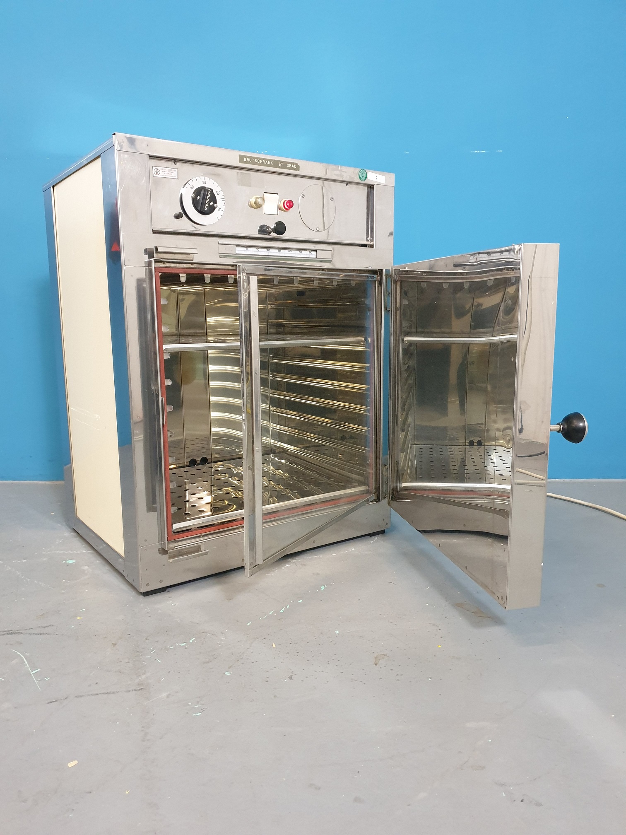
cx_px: 313
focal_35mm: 26
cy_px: 418
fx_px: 627
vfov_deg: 67.3
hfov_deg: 53.1
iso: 400
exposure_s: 1/50
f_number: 1.5
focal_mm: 4.3
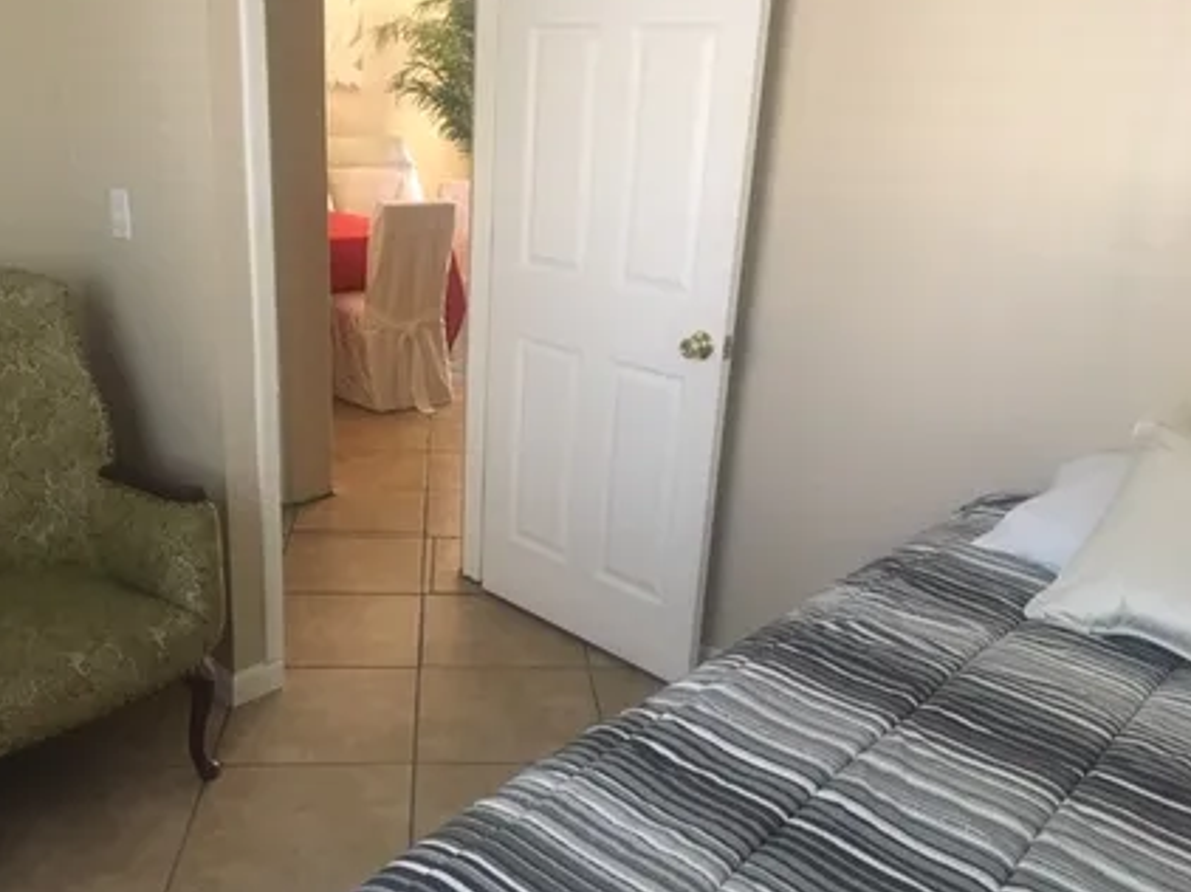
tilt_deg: -18.9
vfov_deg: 42.9
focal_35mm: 33
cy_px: 488
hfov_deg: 55.2
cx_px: 519
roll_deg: -2.7
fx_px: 1135
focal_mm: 4.2
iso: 200
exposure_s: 1/20
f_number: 2.2
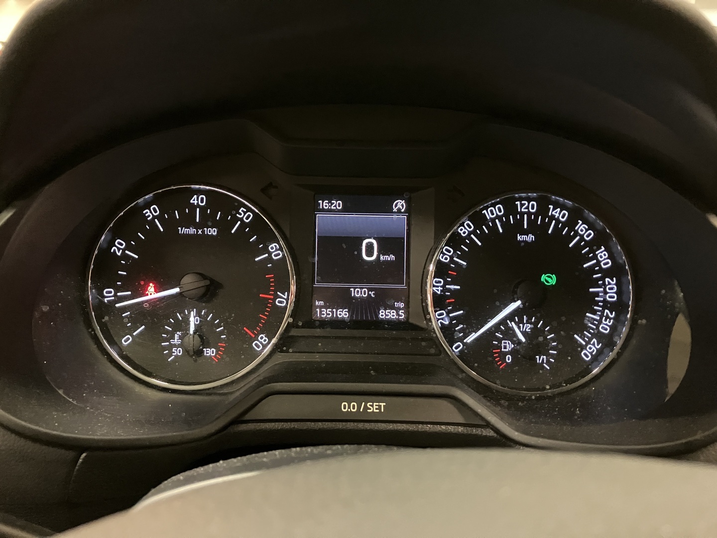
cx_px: 358
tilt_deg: -20.7
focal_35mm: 28
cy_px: 269
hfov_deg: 63.4
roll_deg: -0.5
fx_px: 580
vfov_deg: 49.7
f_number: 1.8
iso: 640
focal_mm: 3.99
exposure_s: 1/20
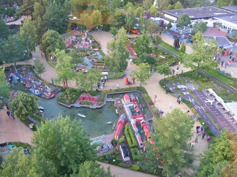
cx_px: 118
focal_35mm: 35
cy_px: 88
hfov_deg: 52.7
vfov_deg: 40.6
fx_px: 239
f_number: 2.8
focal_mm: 5.8
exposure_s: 1/47
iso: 50
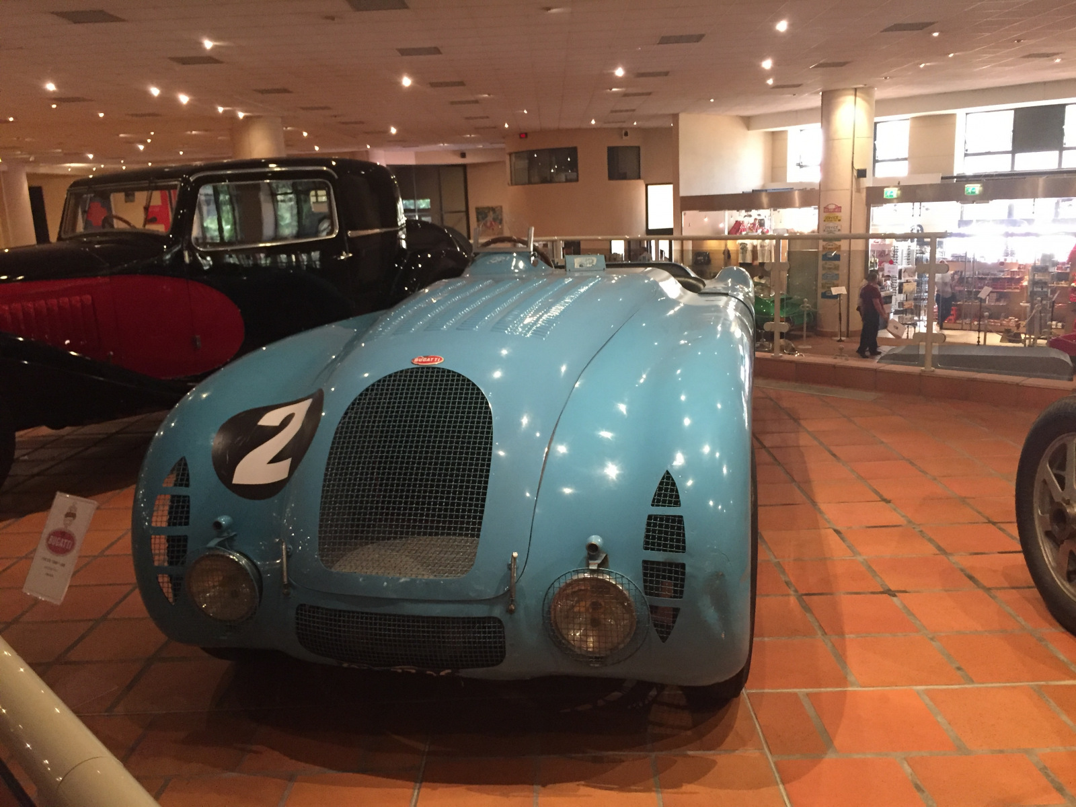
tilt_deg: -11.3
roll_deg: +2.3
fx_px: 901
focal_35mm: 29
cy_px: 404
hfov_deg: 61.7
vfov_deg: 48.2
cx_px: 538
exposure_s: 1/25
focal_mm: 4.15
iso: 250
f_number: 2.2
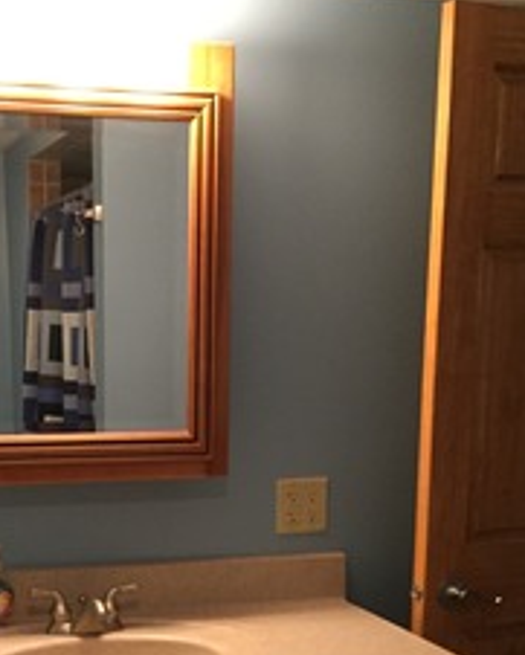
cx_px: 142
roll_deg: +0.7
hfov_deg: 25.2
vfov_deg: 30.1
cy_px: 591
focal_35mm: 60
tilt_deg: -12.0
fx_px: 1165
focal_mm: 4.15
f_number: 2.2
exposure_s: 1/30
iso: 250
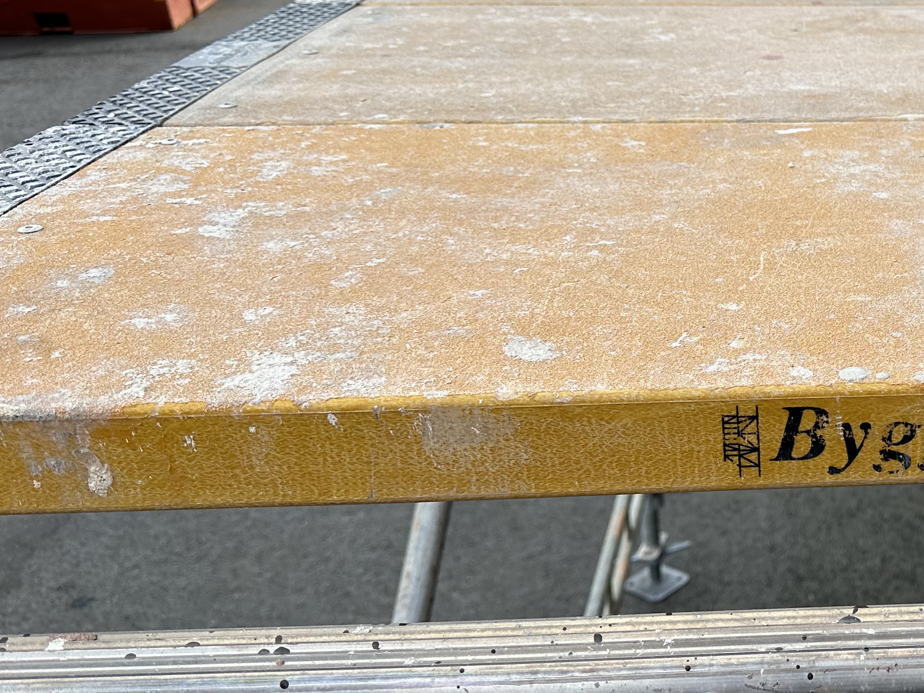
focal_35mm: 51
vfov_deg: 28.6
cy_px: 318
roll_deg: -0.3
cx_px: 946
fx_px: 1361
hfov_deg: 33.9
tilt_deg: -22.3
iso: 80
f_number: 1.78
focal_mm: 6.86
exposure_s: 1/1029
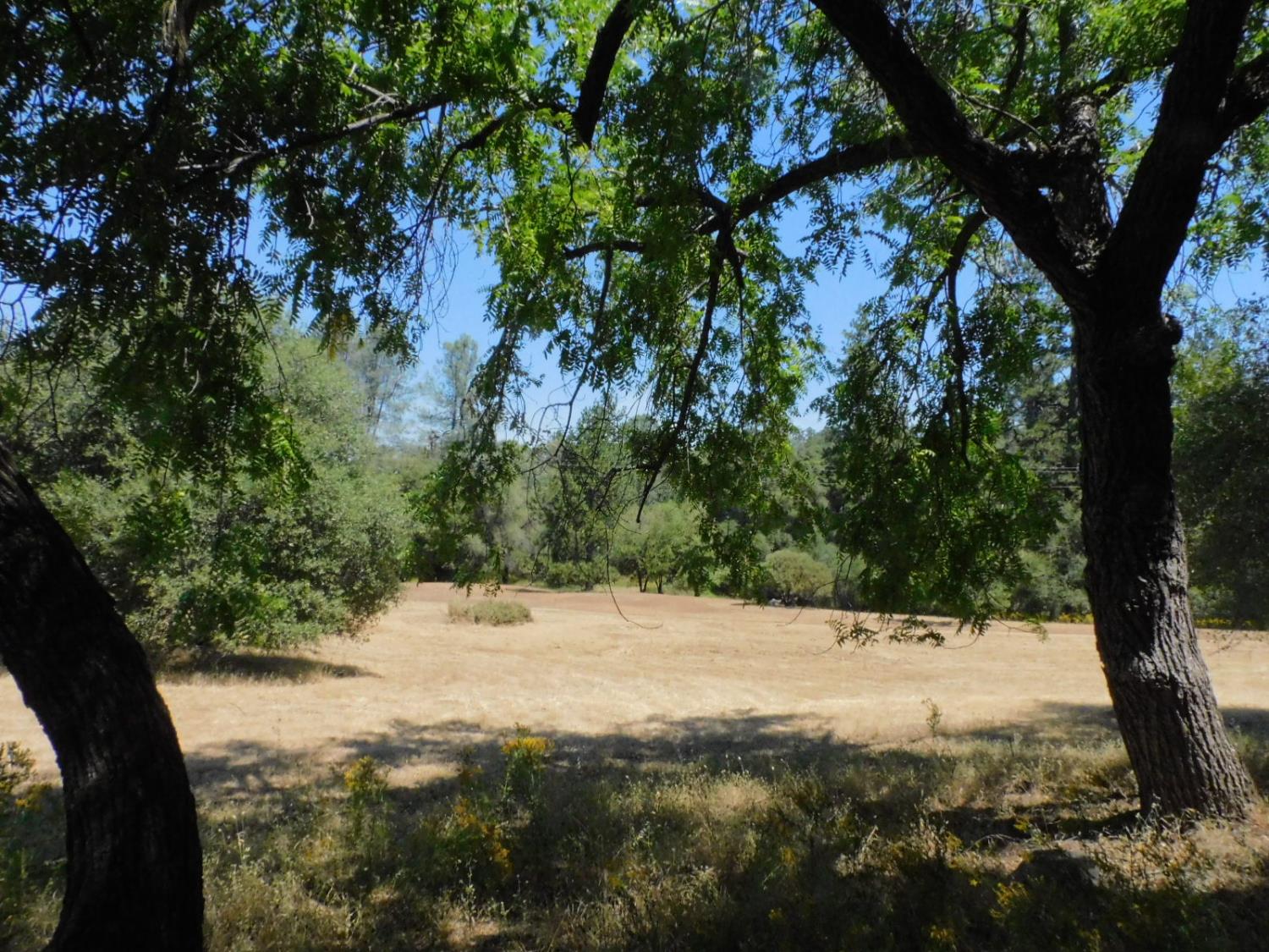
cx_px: 634
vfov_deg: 56.8
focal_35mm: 24
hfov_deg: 71.6
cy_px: 476
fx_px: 880
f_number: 6.7
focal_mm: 4.3
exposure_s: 1/1600
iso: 800
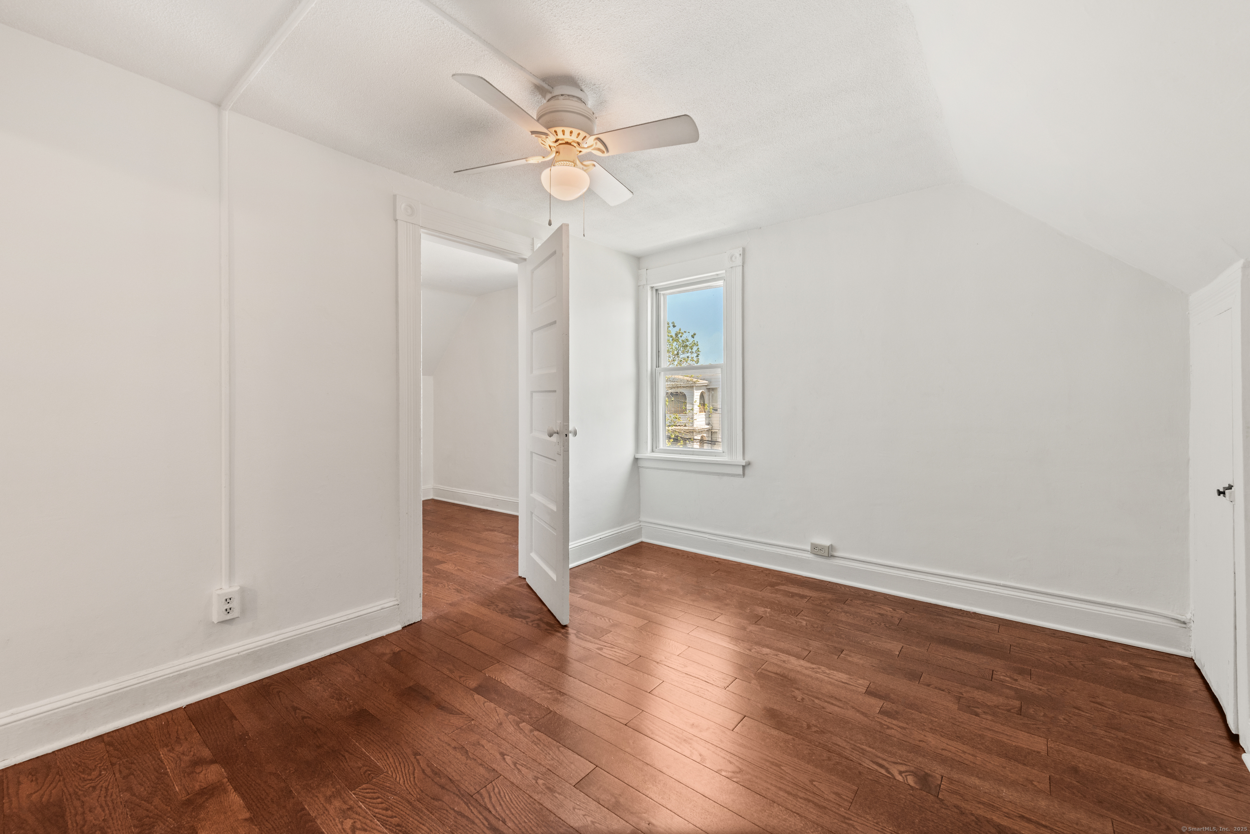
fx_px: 486
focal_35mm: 14
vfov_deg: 81.2
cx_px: 625
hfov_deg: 104.3
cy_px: 417
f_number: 8
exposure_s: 1/4
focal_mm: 14
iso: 250
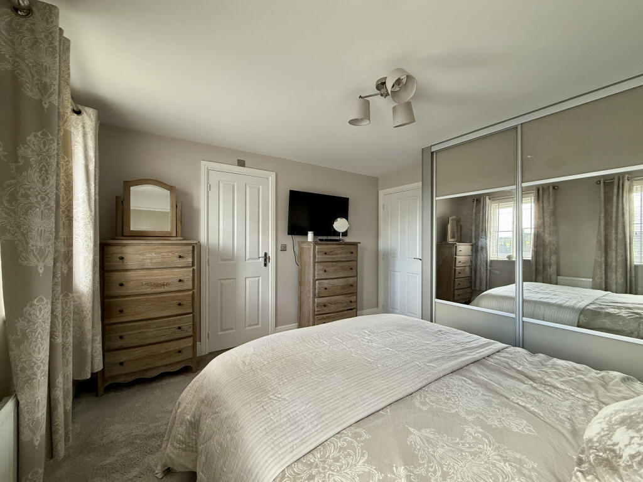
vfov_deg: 85.7
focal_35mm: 14
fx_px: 260
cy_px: 241
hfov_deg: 102.1
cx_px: 322
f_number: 2.2
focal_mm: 2.22
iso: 320
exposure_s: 1/99
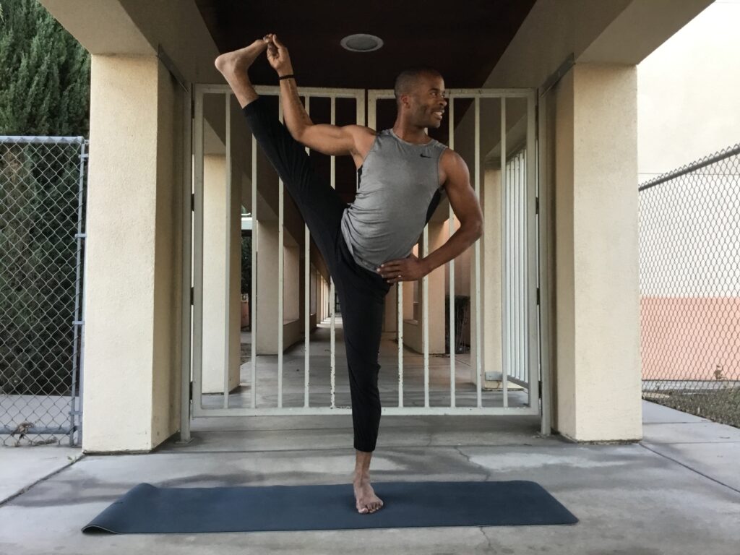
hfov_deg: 58.4
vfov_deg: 45.4
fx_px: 663
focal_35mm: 31
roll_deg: +0.0
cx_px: 370
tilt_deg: +1.4
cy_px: 278
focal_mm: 3.3
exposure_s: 1/30
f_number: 2.4
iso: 50
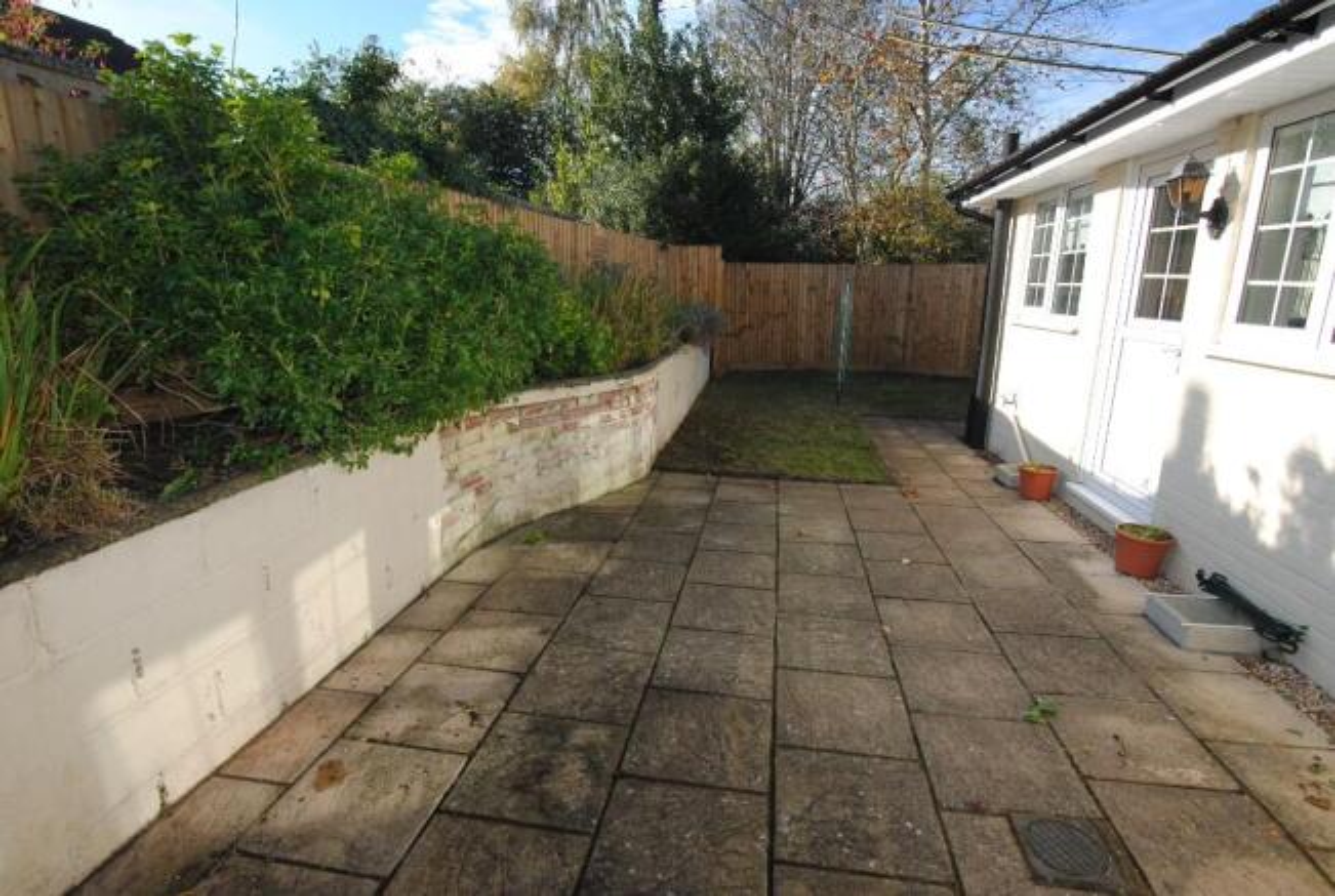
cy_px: 448
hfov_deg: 94.9
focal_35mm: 16
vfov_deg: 72.3
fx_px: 613
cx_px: 668
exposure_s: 1/200
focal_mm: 11
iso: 100
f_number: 6.3
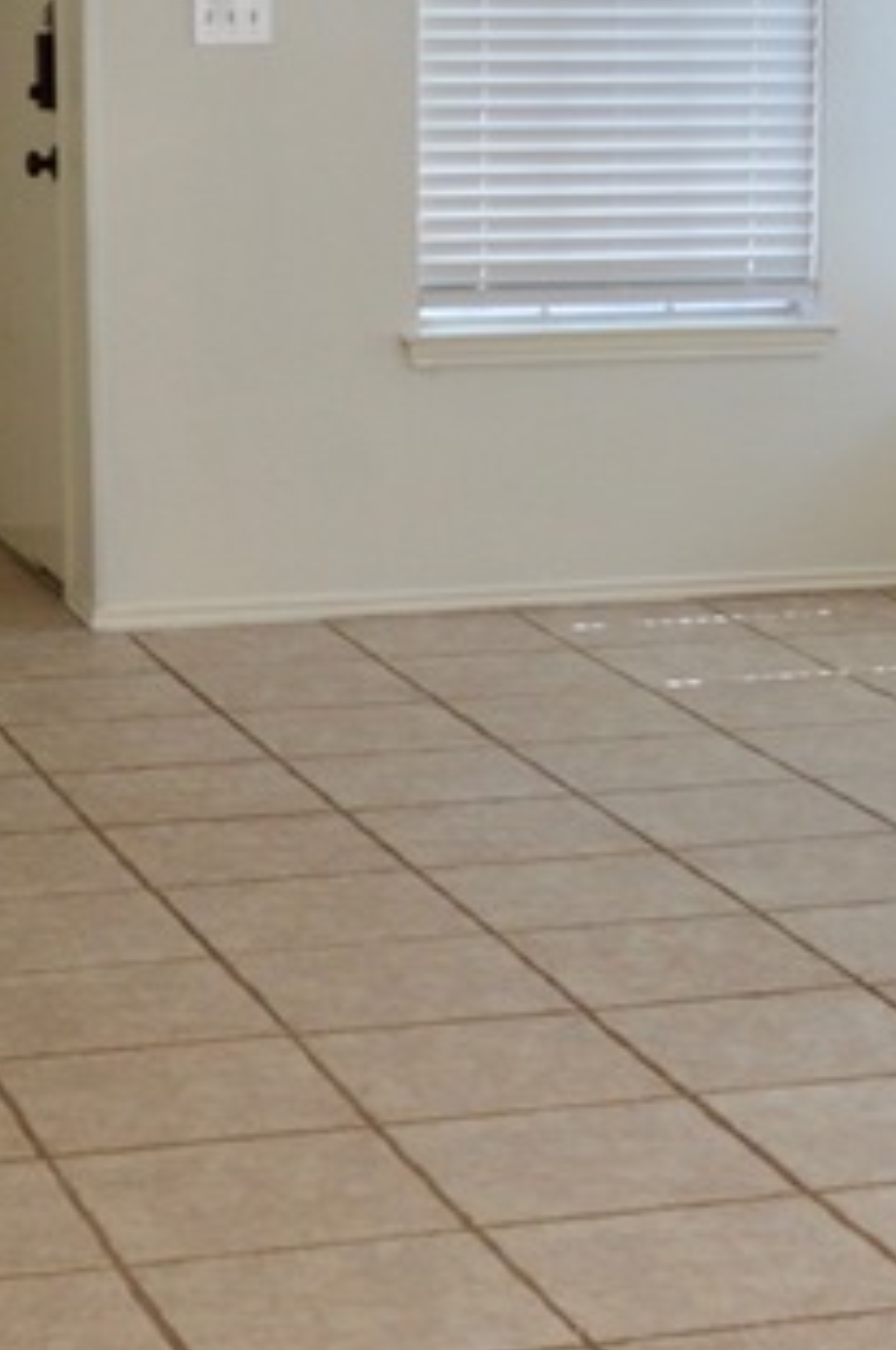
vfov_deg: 19.7
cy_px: 606
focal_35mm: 104
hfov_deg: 13.1
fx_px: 3895
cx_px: 636
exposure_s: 1/100
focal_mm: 20
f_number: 5
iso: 400
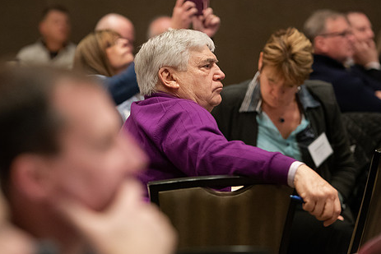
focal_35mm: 169
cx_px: 182
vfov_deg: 8.1
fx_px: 1789
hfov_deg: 12.2
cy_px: 114
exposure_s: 1/160
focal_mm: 135
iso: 5000
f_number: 2.8
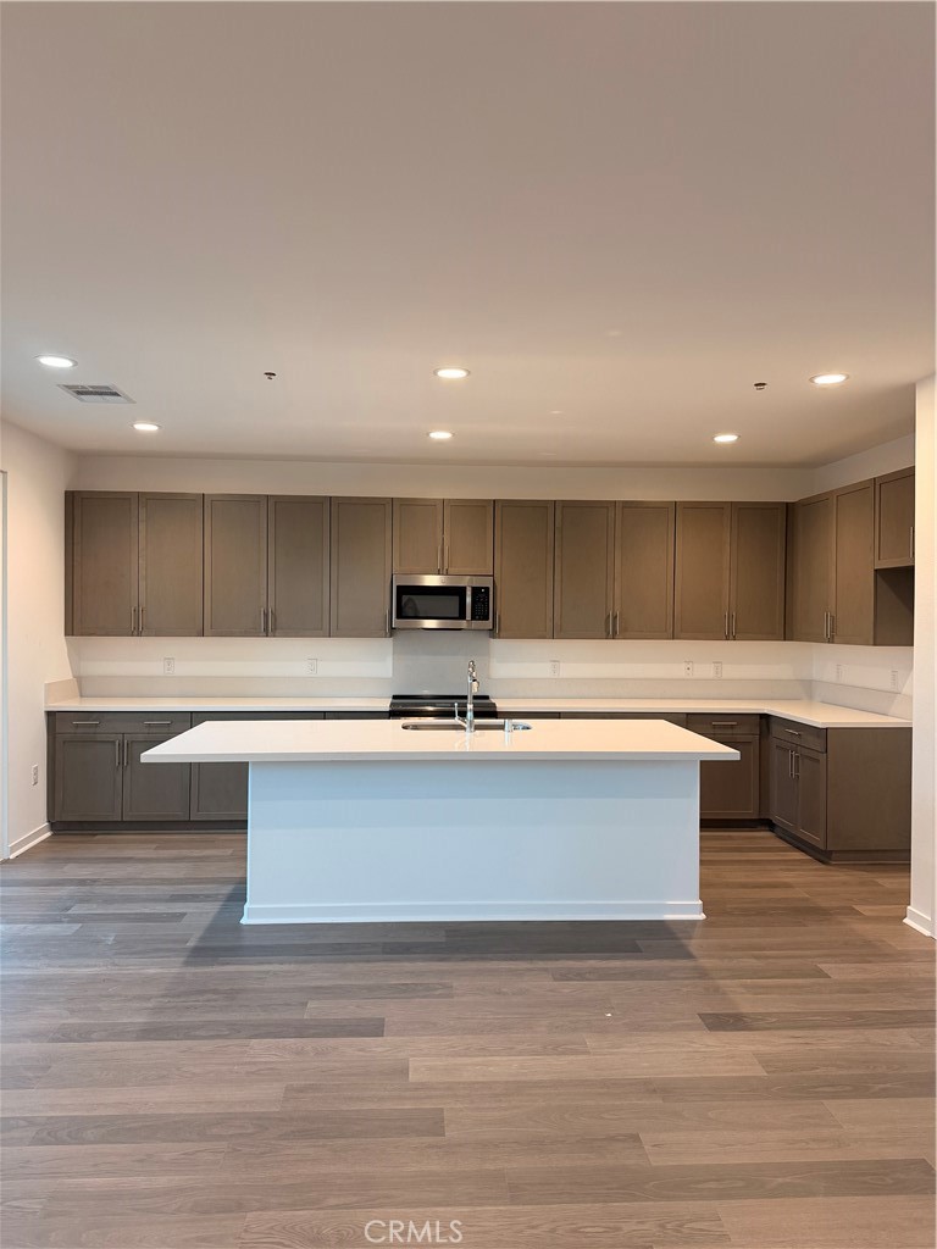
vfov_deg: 71.6
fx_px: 866
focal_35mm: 24
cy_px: 624
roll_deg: -0.8
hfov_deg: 56.8
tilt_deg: -0.2
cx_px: 468
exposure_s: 1/120
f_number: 1.78
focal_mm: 6.76
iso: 200
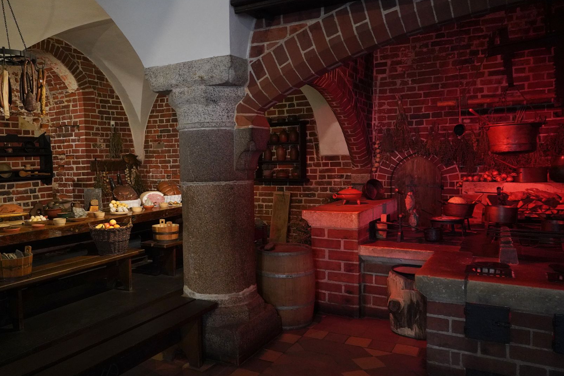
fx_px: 470
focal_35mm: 30
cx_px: 239
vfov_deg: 43.6
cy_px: 180
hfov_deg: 61.6
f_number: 2.8
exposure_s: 1/80
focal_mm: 24
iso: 5000
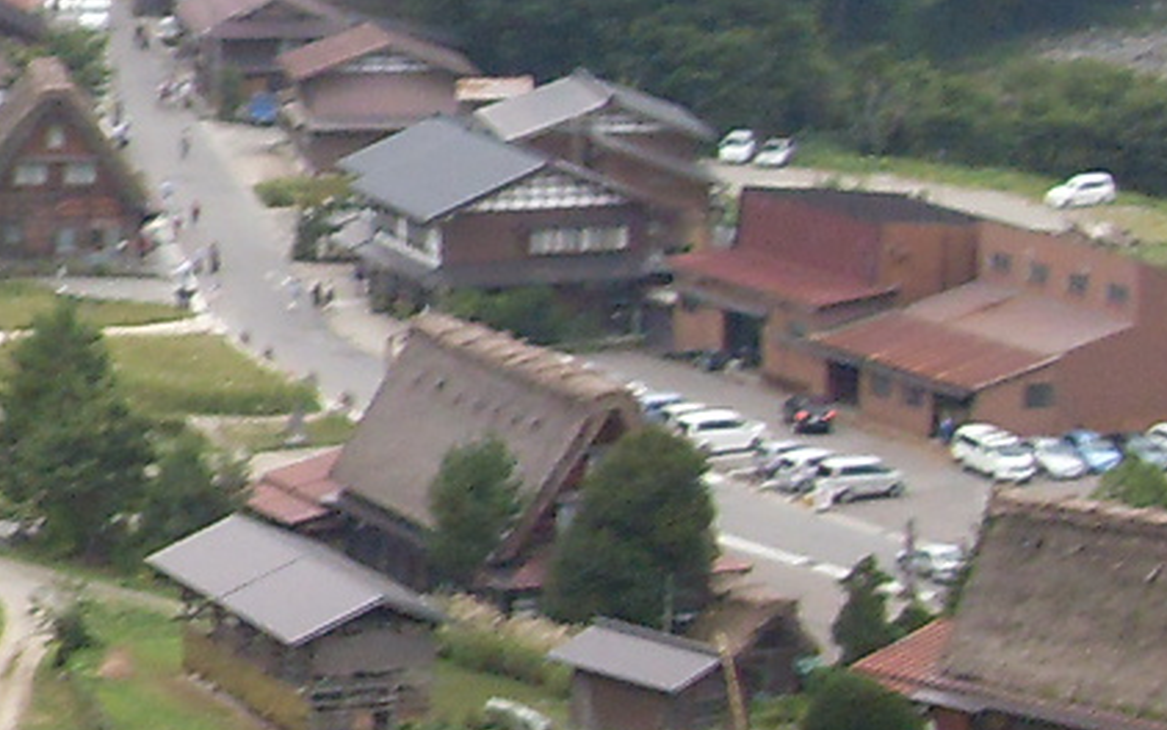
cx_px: -387
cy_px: 238
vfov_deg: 5.9
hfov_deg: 9.3
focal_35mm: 221
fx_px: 7031
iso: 80
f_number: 7.7
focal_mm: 7.1
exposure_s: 1/125
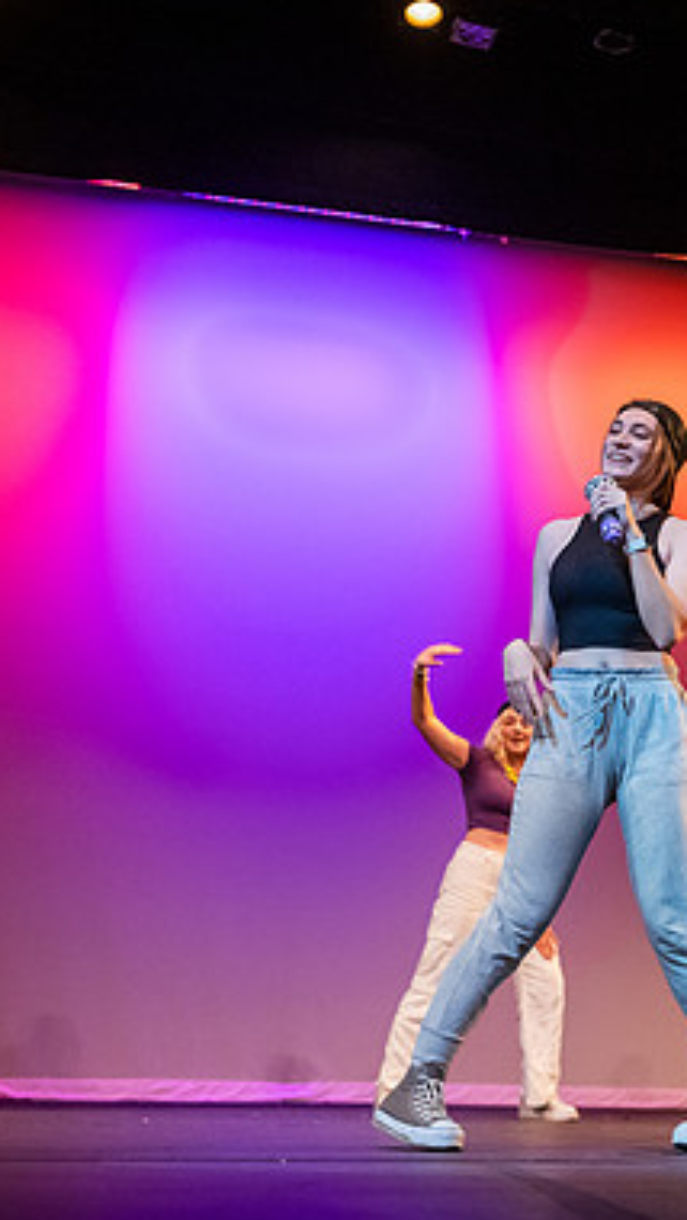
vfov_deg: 32.8
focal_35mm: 64
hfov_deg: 18.6
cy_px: 615
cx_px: 607
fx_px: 2071
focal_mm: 40
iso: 4000
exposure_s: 1/320
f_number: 3.2
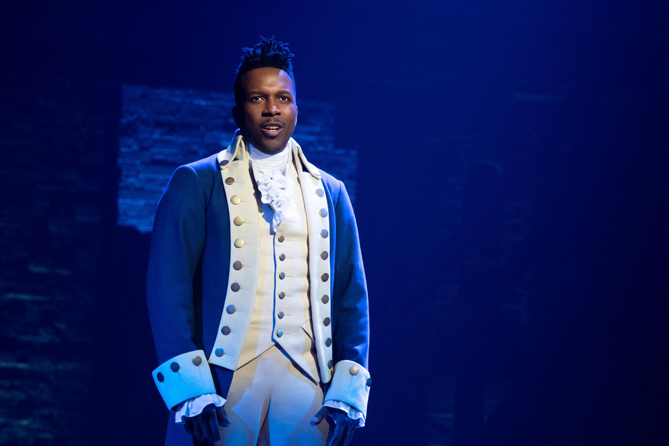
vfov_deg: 7.1
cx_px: 334
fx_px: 3586
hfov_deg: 10.7
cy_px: 223
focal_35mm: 193
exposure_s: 1/320
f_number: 4
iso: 2000
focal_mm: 129
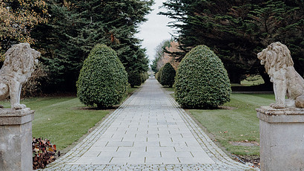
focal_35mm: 46
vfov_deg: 25.9
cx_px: 145
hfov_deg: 44.6
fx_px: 371
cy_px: 81
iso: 2000
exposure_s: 1/200
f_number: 3.5
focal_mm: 31
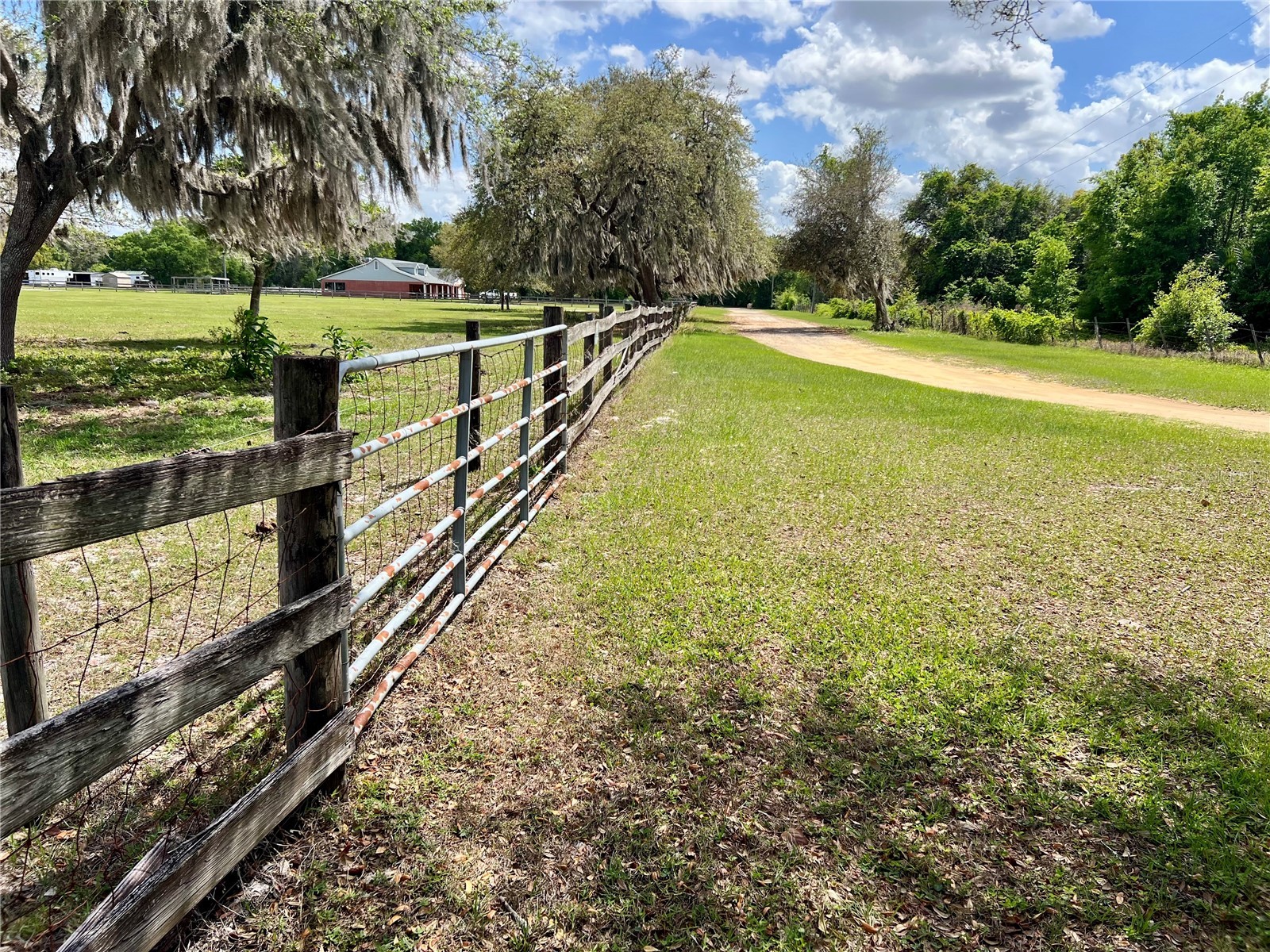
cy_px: 476
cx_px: 635
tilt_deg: -9.1
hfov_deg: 67.3
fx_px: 954
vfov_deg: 53.1
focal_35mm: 26
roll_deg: -0.9
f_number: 1.5
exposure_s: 1/2762
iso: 50
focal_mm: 5.7
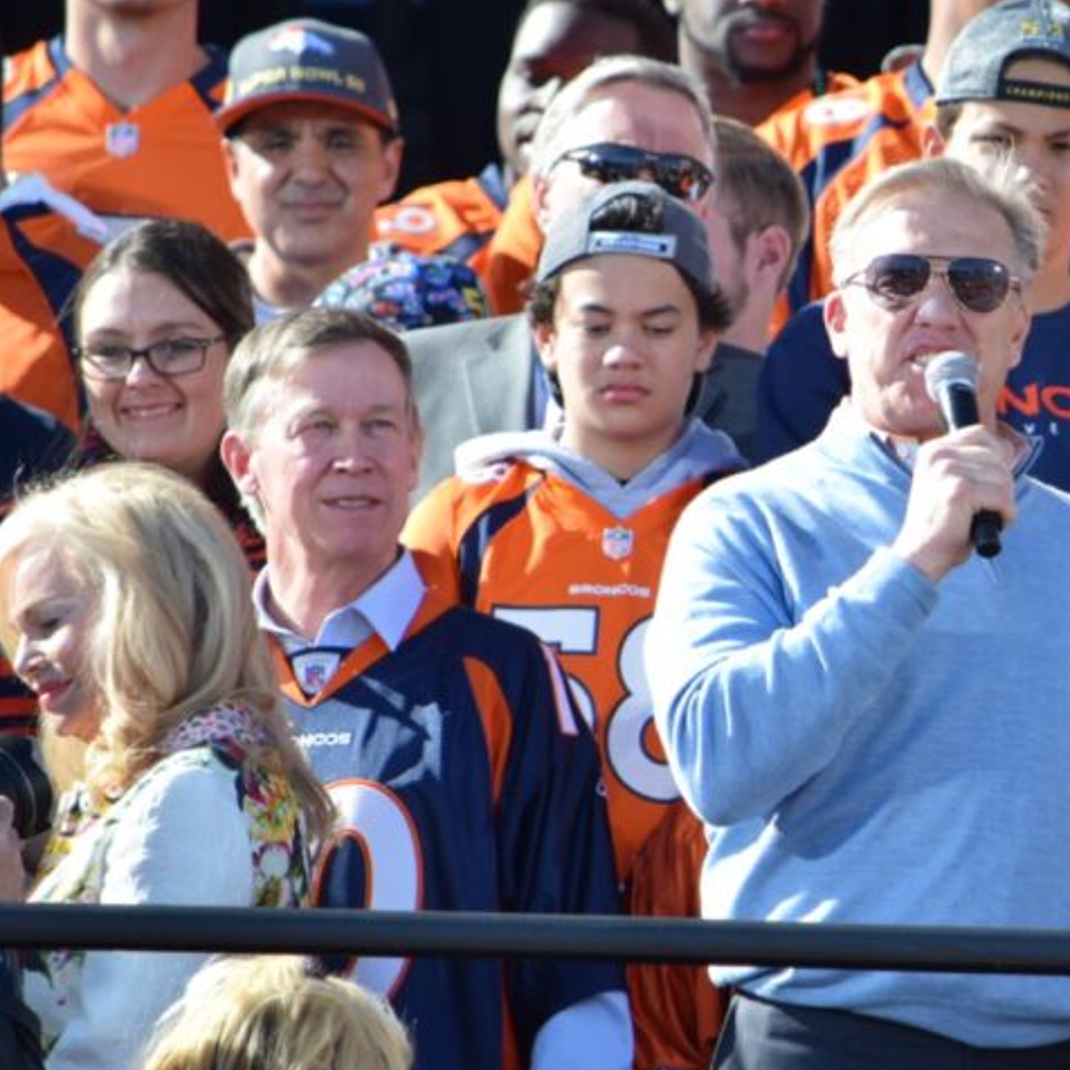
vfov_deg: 2.1
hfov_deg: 2.1
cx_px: 969
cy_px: 595
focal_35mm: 822
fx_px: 28746
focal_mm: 300
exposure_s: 1/1000
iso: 560
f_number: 5.6
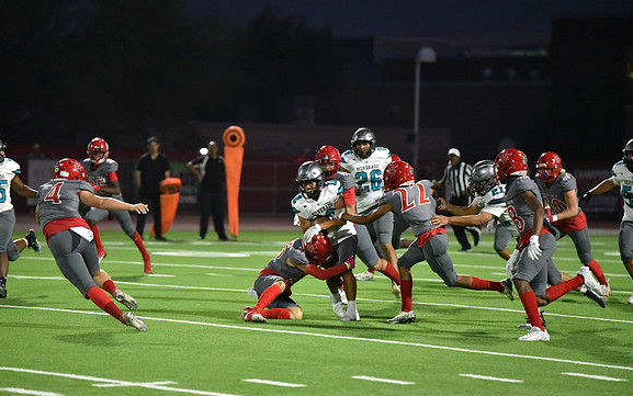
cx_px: 317
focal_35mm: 205
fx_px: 3538
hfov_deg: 10.2
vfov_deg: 6.4
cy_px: 198
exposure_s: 1/1000
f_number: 2.8
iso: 10000
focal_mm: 200
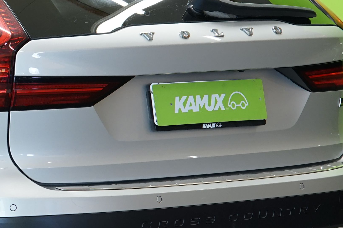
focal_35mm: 255
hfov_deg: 7.9
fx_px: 2429
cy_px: 91
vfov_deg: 5.4
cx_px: -180
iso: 500
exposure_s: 1/15
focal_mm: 69
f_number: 5.6
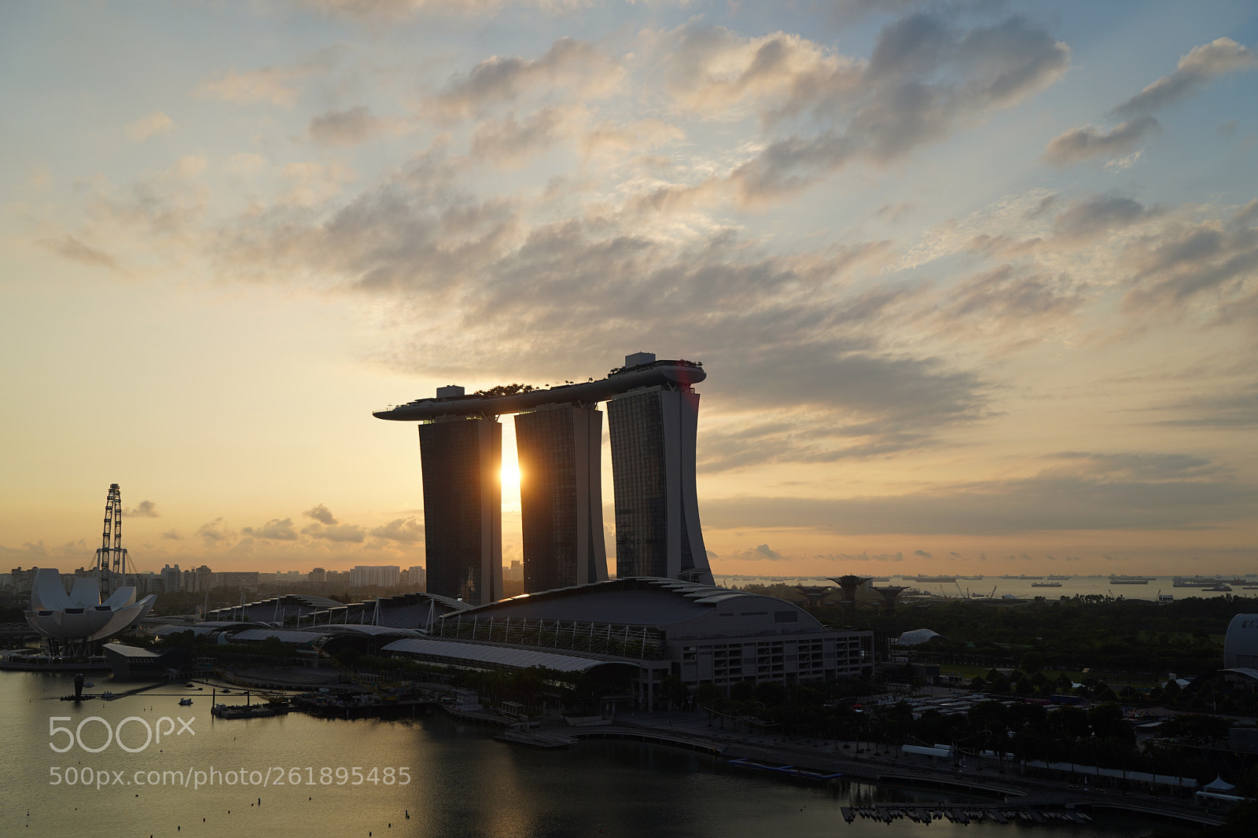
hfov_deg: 54.4
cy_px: 419
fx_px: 1223
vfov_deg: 37.8
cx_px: 629
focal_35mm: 35
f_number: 4
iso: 100
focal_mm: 35
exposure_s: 1/800
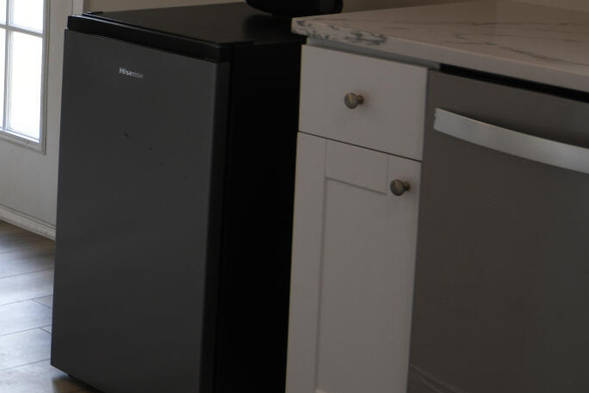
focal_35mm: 105
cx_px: -181
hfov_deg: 18.1
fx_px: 1717
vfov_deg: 12.9
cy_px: 0
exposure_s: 1/80
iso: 100
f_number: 4.5
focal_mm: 24
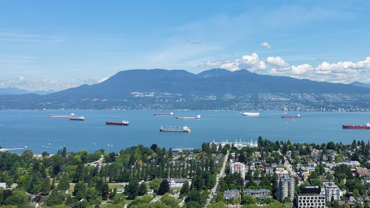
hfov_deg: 45.6
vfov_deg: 26.8
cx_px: 279
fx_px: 422
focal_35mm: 43
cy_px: 22
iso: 170
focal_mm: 3.05
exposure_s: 1/1600
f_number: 2.2
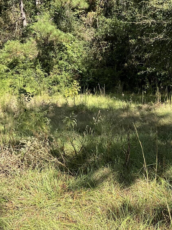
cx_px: 124
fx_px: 338
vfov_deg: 37.5
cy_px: 110
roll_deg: +1.3
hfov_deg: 28.2
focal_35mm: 51
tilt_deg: -10.3
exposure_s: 1/728
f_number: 1.8
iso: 25
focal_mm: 3
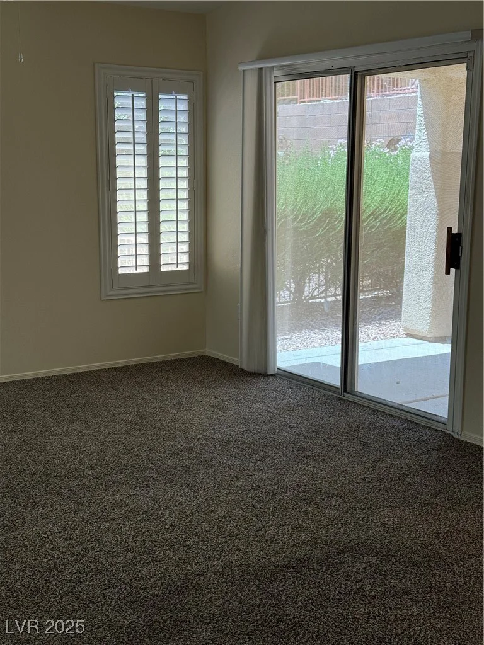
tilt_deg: -10.0
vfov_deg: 39.7
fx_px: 895
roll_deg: -0.7
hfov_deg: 30.3
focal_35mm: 48
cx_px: 242
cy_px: 322
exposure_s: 1/120
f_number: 1.78
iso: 80
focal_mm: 6.76
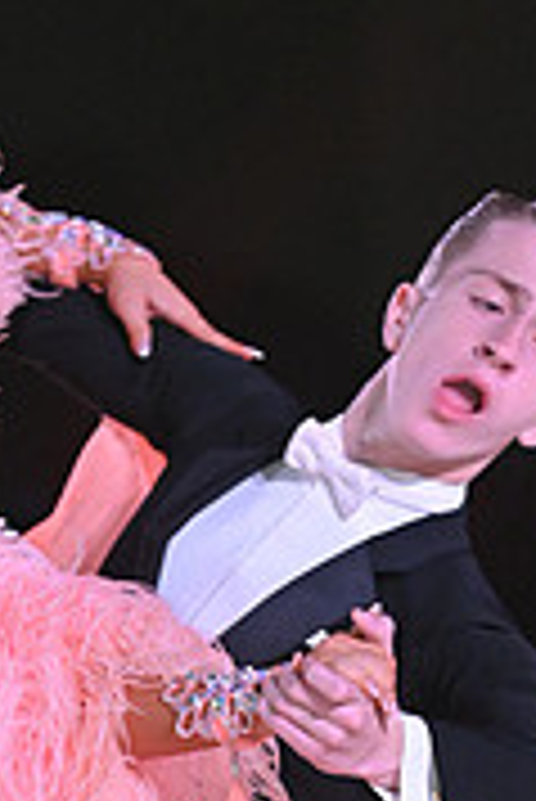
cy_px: 1125
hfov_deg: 2.3
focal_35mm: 604
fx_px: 13462
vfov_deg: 3.4
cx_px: 286
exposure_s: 1/400
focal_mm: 185
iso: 3200
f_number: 5
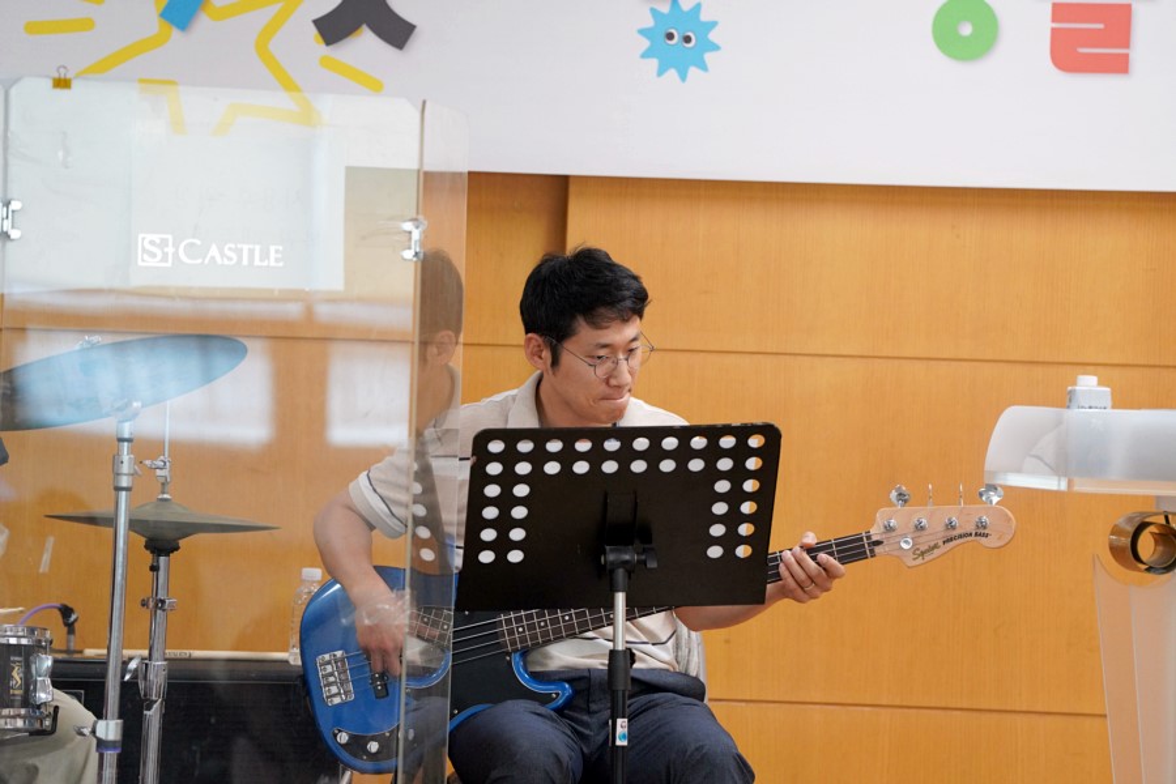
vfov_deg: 6.9
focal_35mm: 200
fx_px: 6533
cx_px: 588
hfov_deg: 10.3
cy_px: 392
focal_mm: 200
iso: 3200
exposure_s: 1/250
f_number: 4
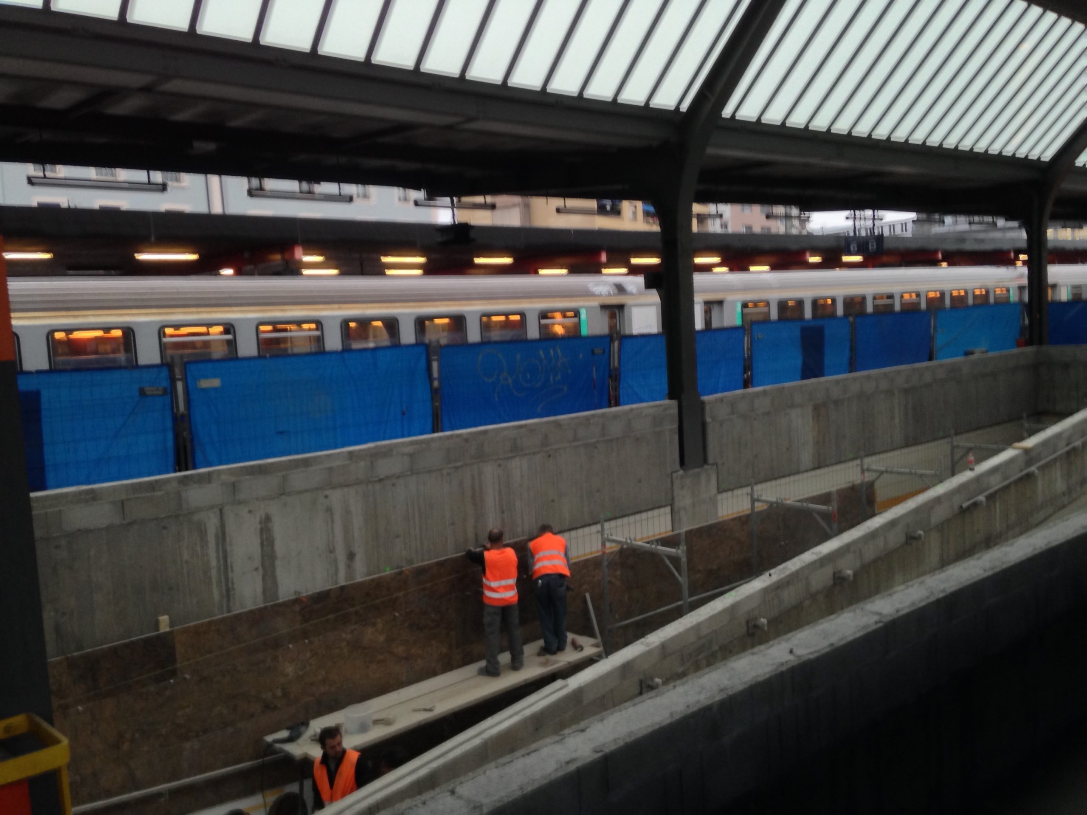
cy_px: 408
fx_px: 1036
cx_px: 544
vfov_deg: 42.9
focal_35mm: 33
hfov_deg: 55.4
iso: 125
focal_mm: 4.12
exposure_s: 1/20
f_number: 2.4
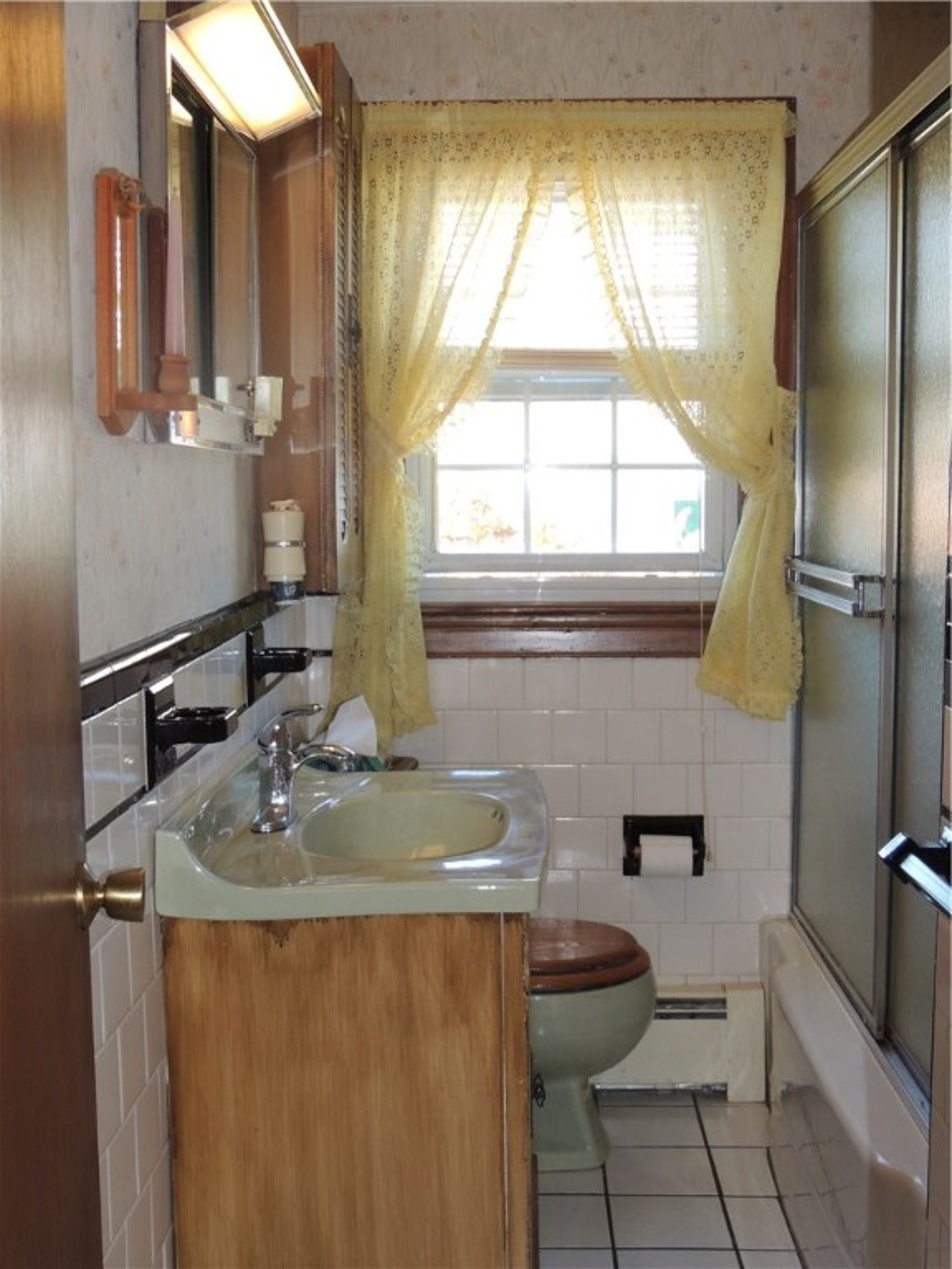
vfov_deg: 43.9
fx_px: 1577
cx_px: 476
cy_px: 634
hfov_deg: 33.6
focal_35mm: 43
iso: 360
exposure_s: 1/50
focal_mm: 7.6
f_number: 3.4
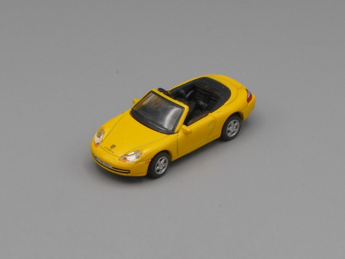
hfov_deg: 24.4
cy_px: 130
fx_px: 797
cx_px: 172
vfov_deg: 18.4
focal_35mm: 80
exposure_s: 1/100
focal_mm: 14.3
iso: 80
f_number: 4.7
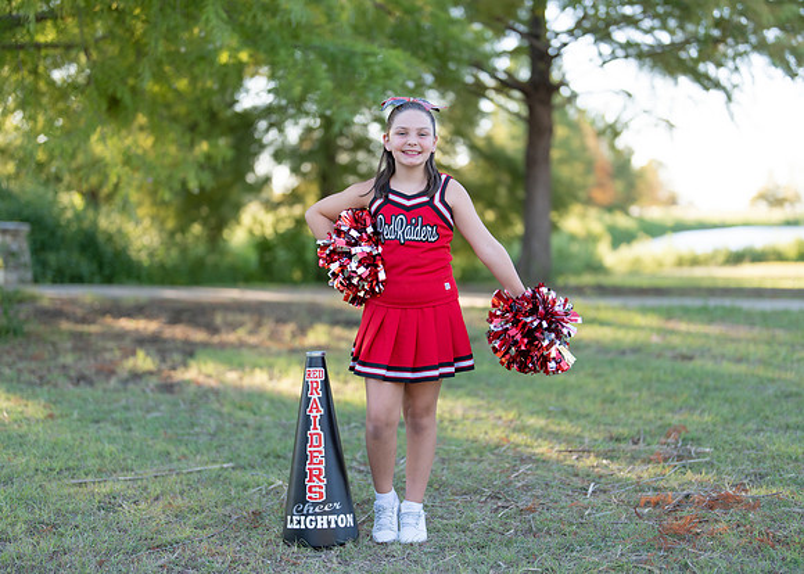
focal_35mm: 56
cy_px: 301
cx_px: 415
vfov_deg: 25.4
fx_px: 1273
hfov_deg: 35.0
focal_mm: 50
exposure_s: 1/800
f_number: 1.2
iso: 100
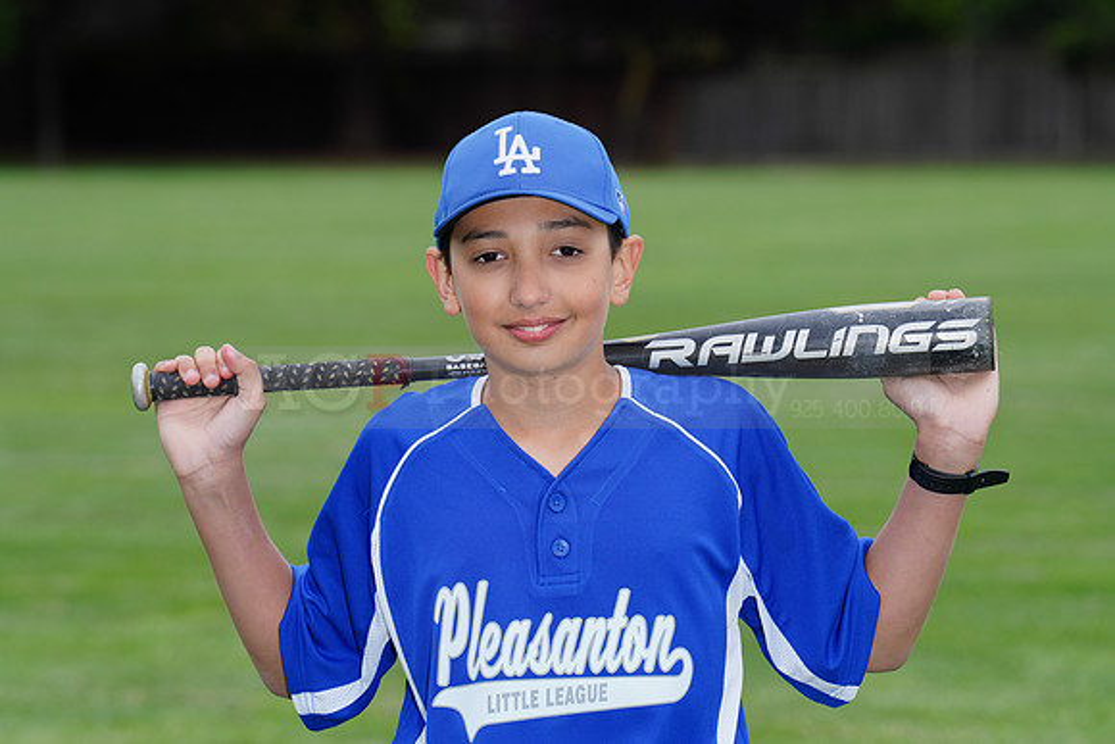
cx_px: 558
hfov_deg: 10.3
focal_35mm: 200
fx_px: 6196
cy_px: 372
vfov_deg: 6.9
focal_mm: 200
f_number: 8
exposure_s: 1/200
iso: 200
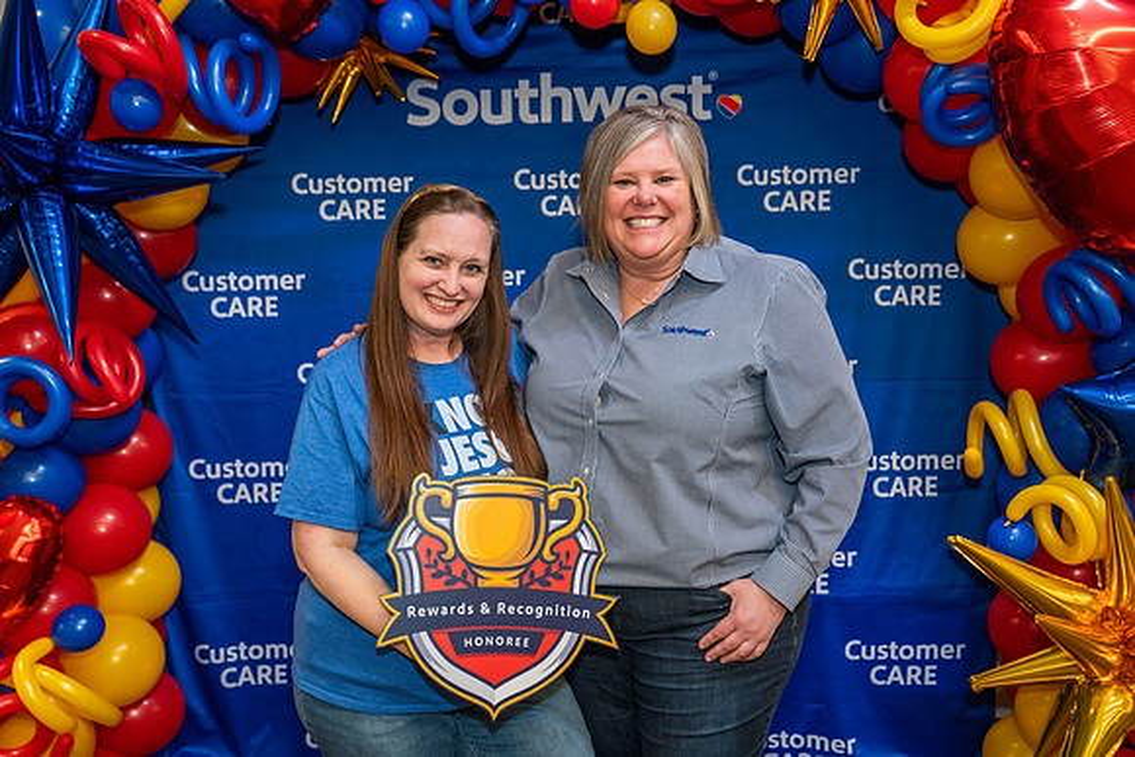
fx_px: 1235
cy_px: 378
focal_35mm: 39
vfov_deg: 34.1
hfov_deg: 49.4
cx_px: 568
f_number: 4
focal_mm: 39
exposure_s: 1/160
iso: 1250
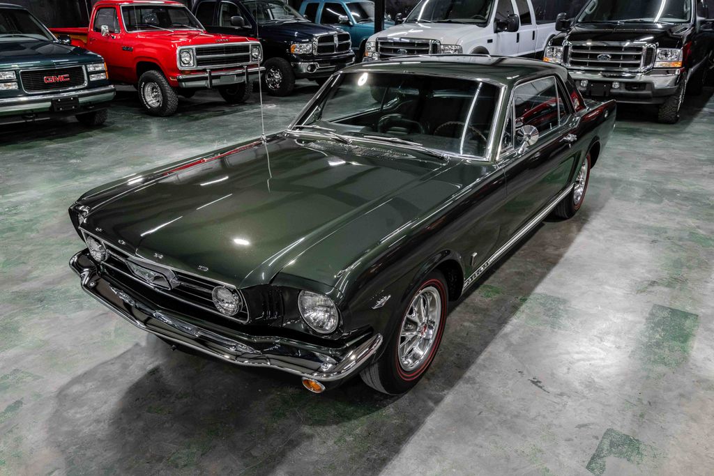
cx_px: 357
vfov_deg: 47.9
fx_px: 536
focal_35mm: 27
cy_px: 238
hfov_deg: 67.4
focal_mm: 18
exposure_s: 1/125
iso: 4000
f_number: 7.1
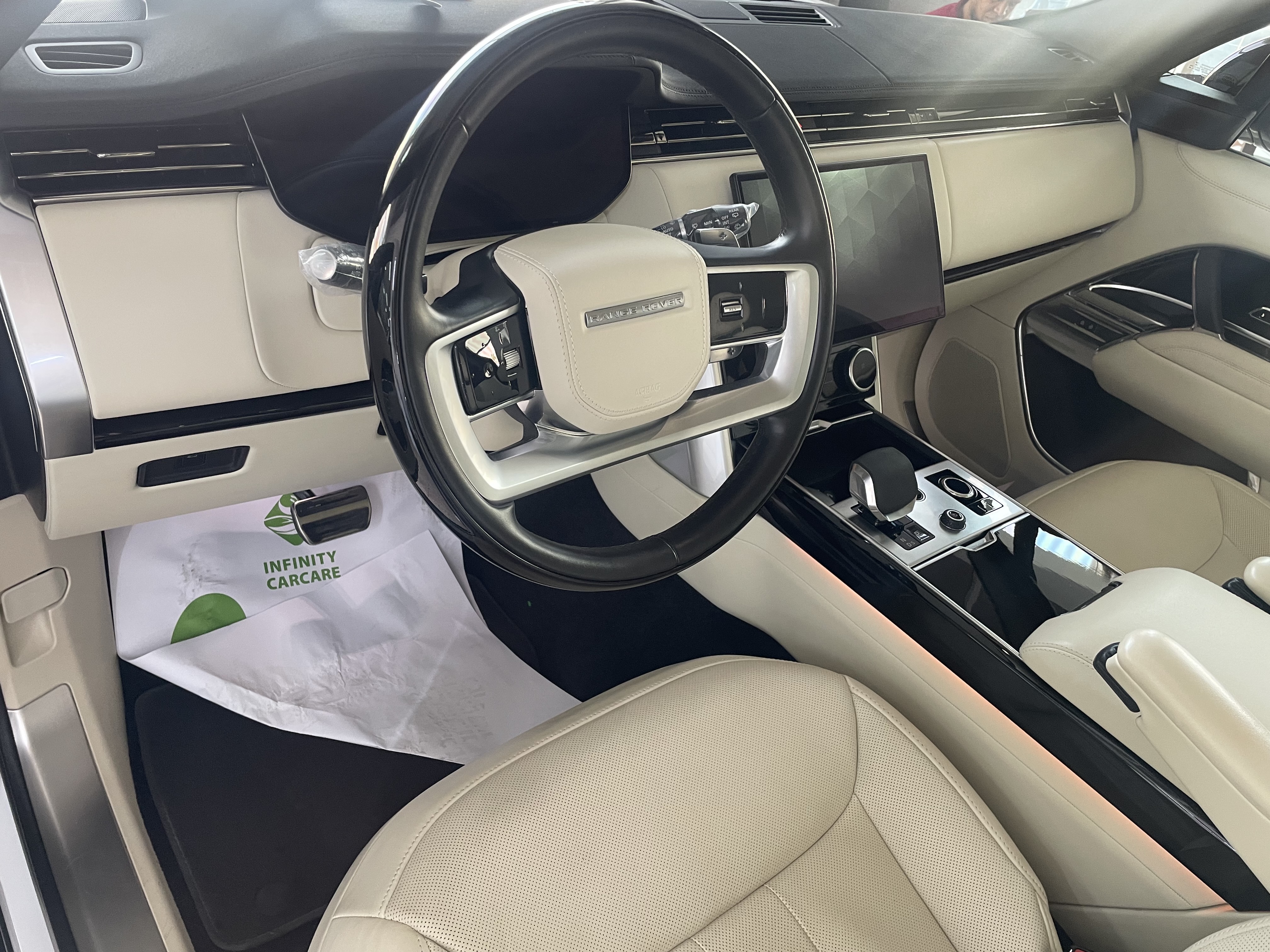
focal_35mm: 26
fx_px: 954
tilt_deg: -37.4
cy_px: 476
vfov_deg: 53.1
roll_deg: -14.0
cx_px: 635
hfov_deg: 67.3
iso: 125
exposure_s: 1/60
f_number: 1.6
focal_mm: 4.2
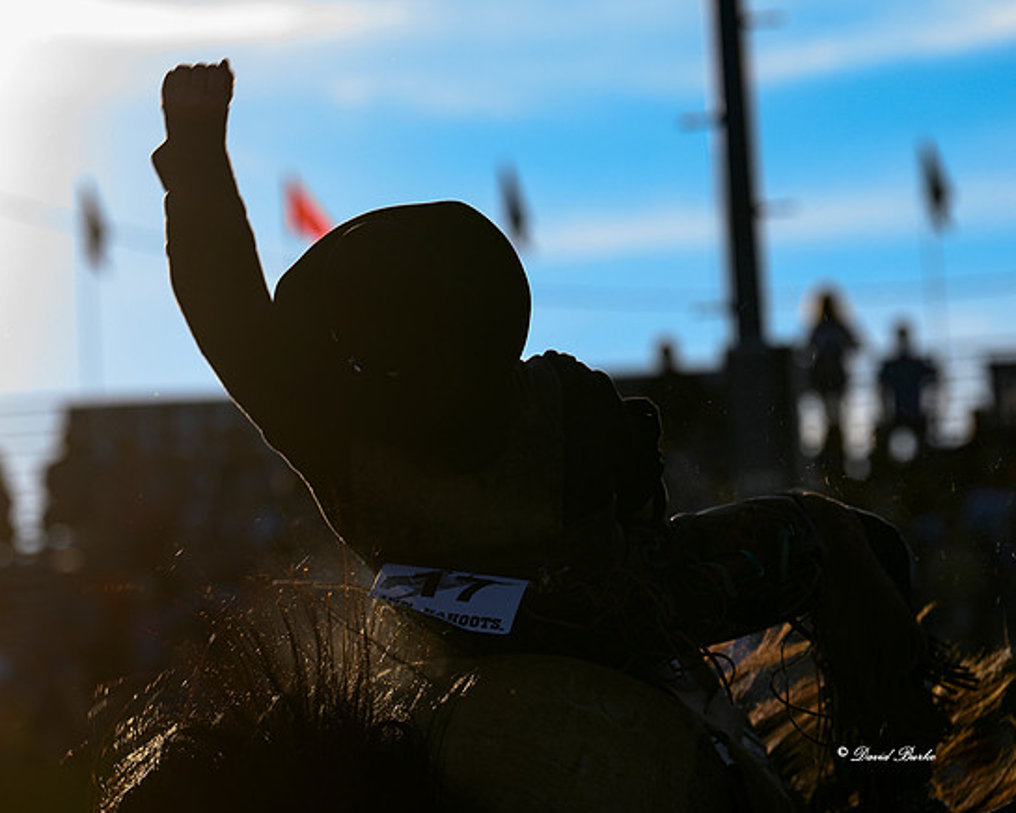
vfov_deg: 7.0
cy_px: 354
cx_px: 438
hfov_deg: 8.7
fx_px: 6645
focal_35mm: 221
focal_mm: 170
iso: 100
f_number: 4
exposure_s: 1/1000
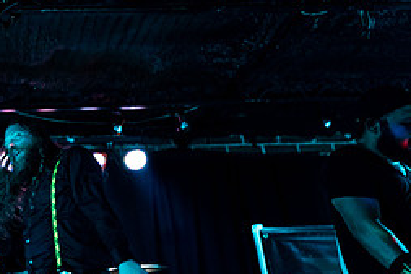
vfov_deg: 24.6
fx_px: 628
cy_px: 119
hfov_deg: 32.7
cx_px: -16
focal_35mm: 55
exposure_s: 1/200
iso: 640
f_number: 2.8
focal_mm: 24
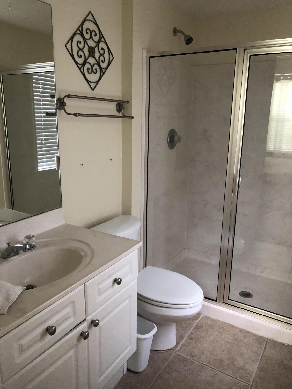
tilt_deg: -12.2
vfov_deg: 61.7
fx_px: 326
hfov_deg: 48.2
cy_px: 194
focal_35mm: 29
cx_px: 146
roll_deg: -0.3
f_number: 1.8
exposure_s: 1/15
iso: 80
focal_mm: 3.99
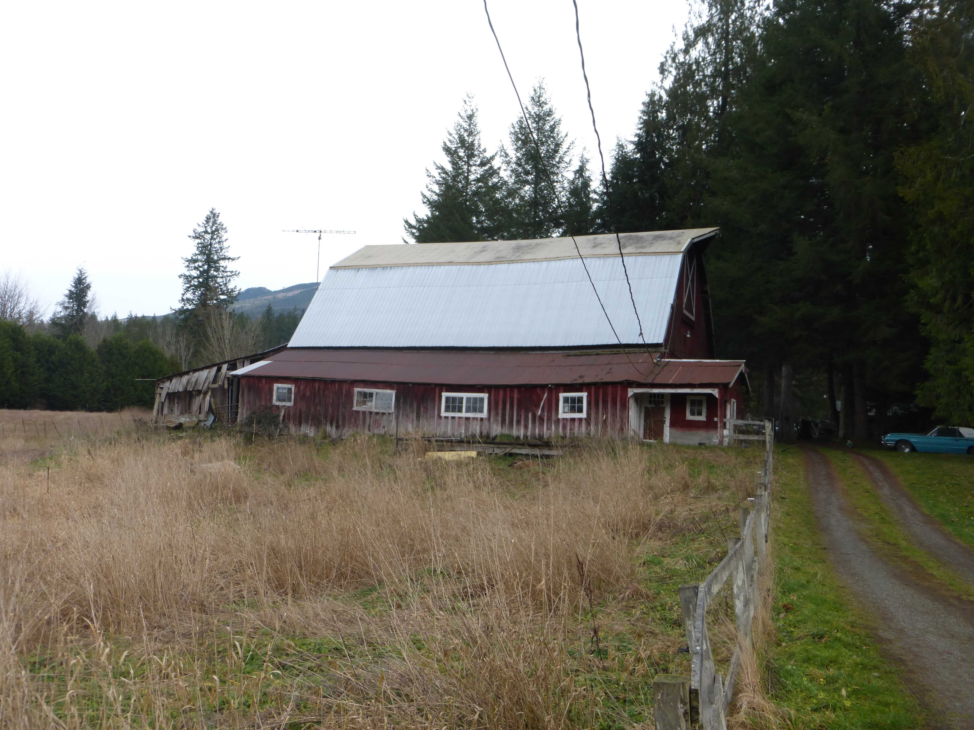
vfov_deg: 41.8
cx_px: 487
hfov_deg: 54.0
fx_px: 957
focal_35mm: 34
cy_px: 365
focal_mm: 6.1
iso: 100
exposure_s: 1/200
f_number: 3.7
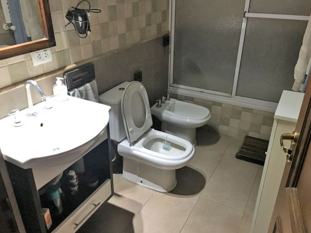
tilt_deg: -28.3
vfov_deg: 46.8
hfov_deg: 60.0
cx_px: 154
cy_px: 120
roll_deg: +0.4
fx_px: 270
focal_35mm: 30
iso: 200
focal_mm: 4.15
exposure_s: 1/25
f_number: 2.2
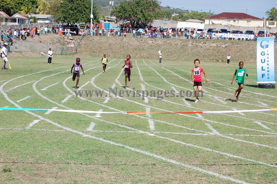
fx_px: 634
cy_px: 92
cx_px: 138
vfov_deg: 16.5
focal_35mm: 82
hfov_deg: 24.7
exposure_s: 1/400
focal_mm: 55
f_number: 10
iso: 200
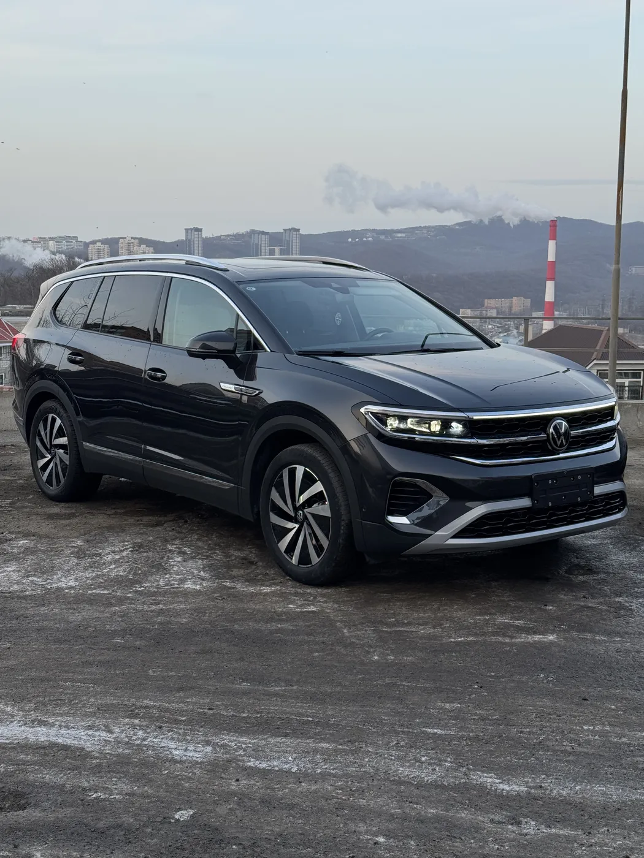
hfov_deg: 30.3
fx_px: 1191
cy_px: 429
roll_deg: -0.8
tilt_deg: -7.1
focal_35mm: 48
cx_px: 322
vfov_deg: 39.7
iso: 64
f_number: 1.78
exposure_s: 1/428
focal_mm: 6.76
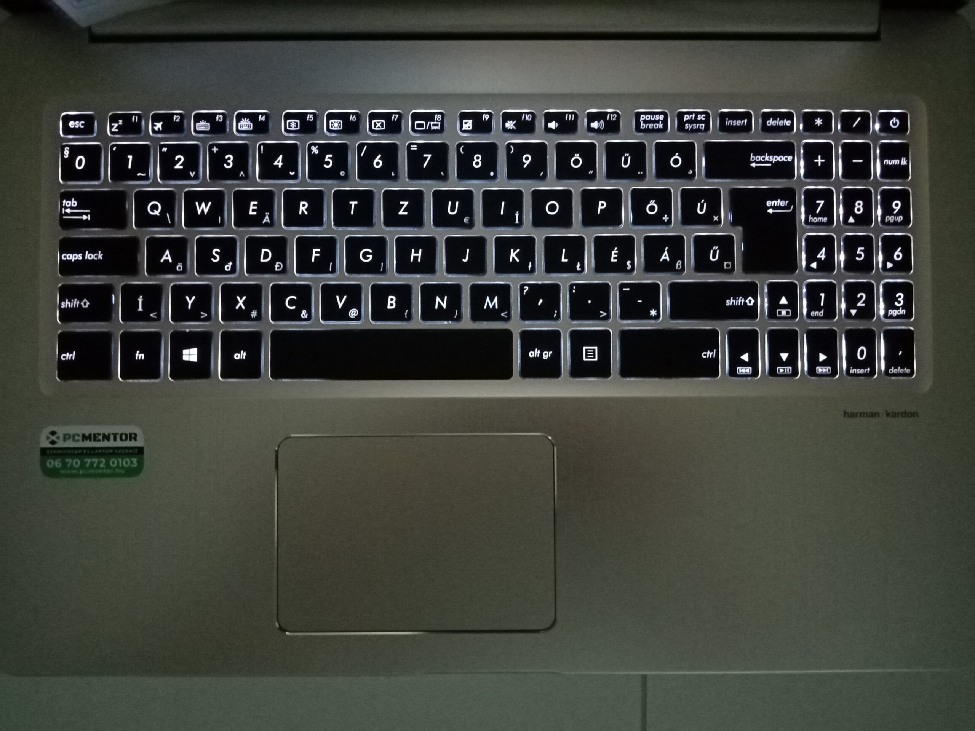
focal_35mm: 26
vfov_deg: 53.1
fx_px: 732
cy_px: 366
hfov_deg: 67.3
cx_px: 488
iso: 3528
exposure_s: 1/12.5
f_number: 1.8
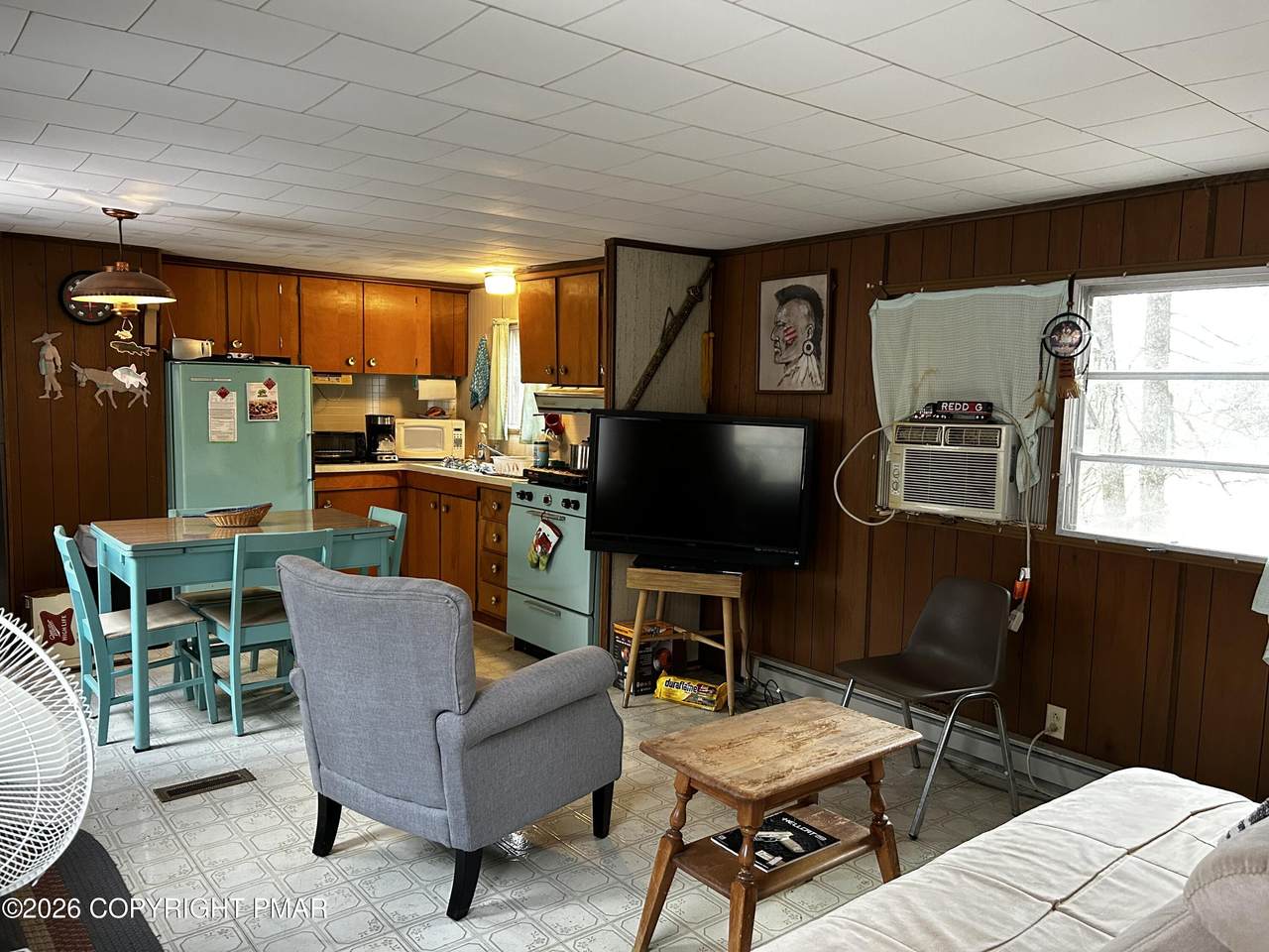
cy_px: 476
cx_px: 634
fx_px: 953
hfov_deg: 67.3
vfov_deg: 53.1
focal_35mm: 26
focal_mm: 5.7
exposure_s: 1/60
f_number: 1.5
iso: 320
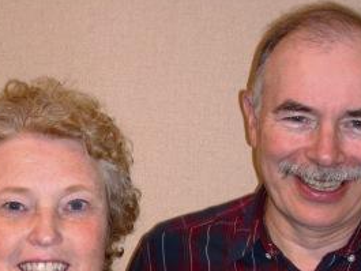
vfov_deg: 18.1
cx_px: 157
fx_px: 845
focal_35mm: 81
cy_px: 217
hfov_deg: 24.1
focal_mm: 8
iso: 50
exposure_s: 1/60.1
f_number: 3.5
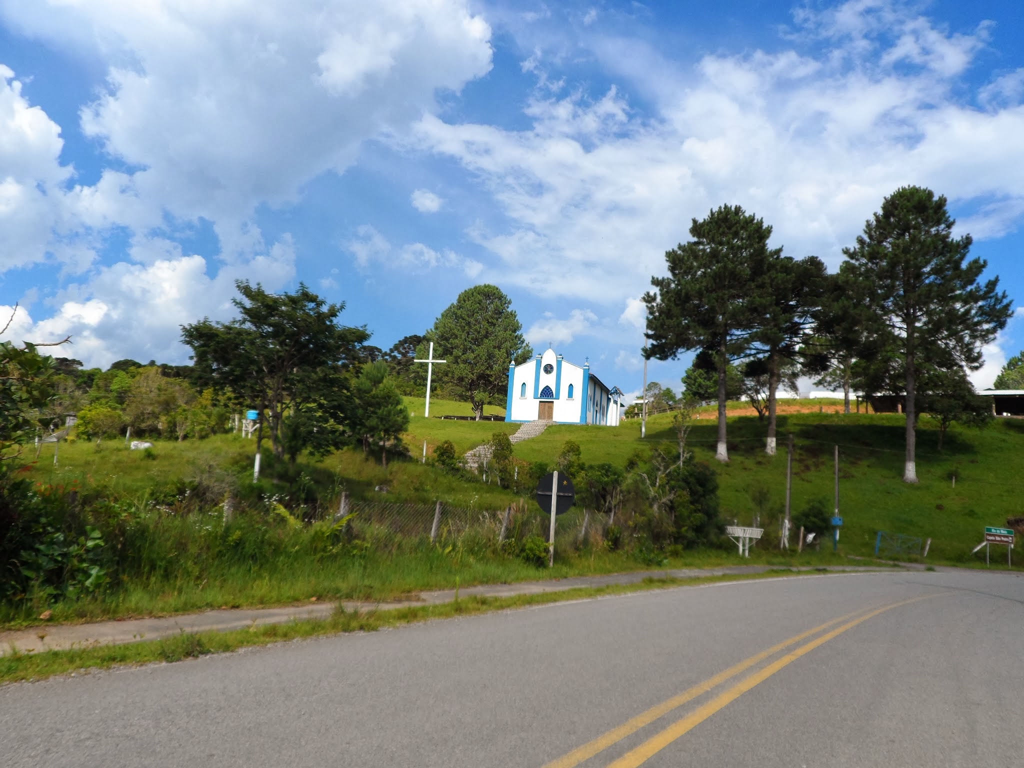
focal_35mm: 28
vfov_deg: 49.7
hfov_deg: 63.4
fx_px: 828
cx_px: 512
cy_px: 384
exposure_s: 1/180
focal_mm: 4.9
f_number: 8.8
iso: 80
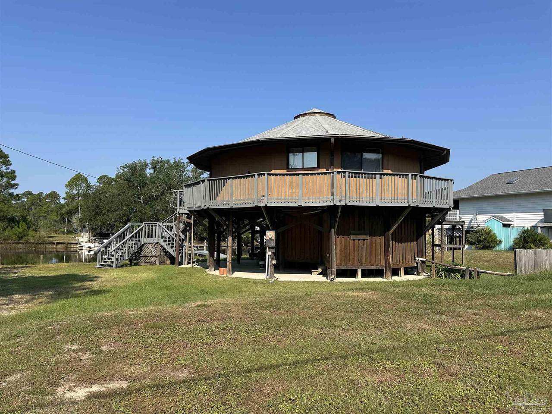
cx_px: 276
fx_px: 383
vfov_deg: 56.8
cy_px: 207
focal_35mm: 24
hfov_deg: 71.6
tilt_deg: +2.8
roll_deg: -1.3
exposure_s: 1/4016
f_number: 1.78
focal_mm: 6.86
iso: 80
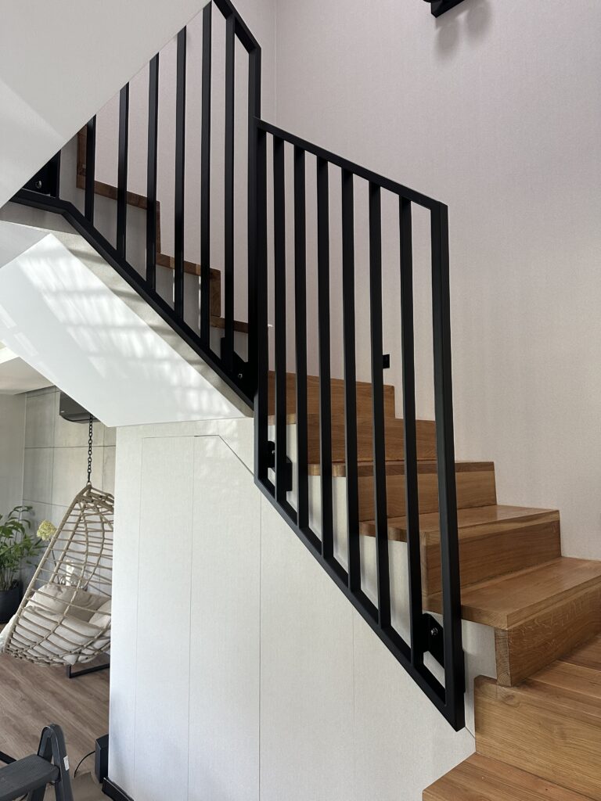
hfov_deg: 56.8
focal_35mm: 24
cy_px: 400
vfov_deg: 71.6
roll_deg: -0.9
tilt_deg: +5.0
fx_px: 556
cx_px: 300
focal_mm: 6.86
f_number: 1.78
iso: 250
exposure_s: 1/90
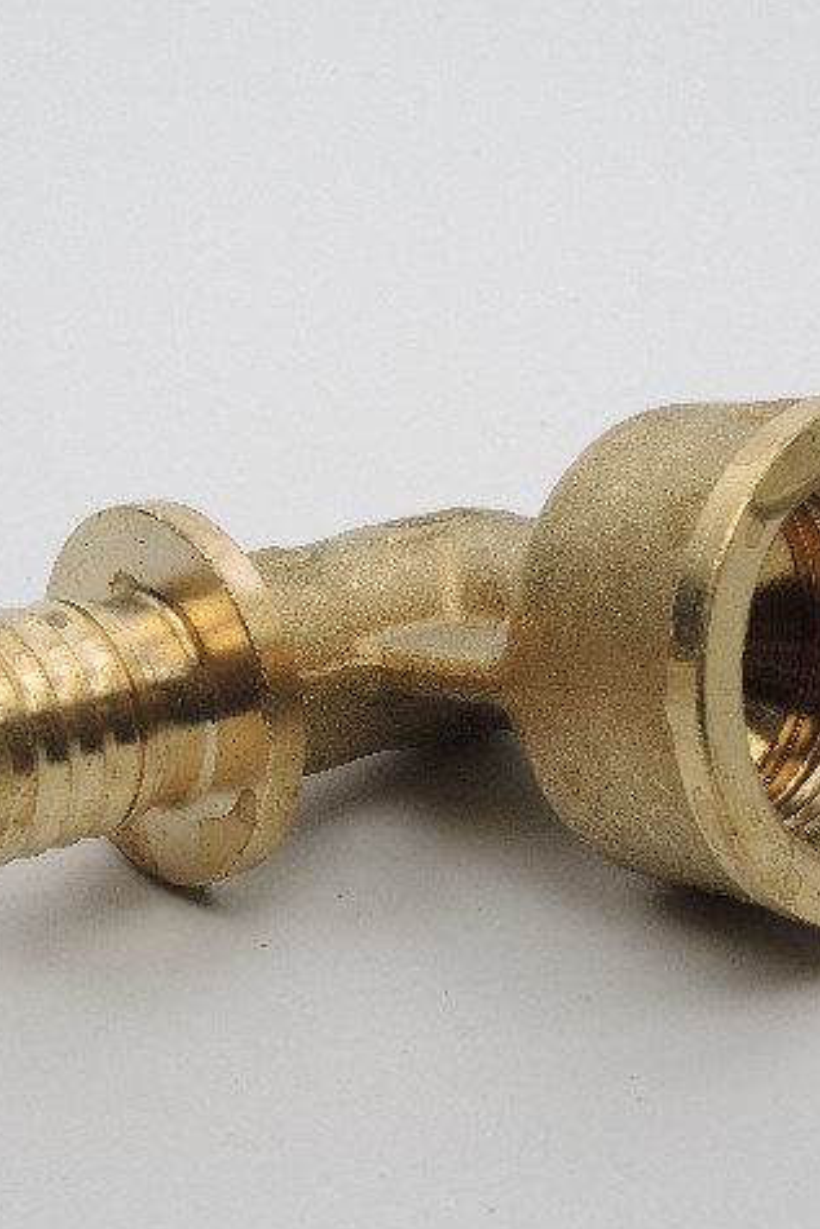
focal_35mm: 70
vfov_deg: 28.8
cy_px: 618
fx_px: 2390
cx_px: 479
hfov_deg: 19.5
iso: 100
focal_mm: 11
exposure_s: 1/125
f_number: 7.1
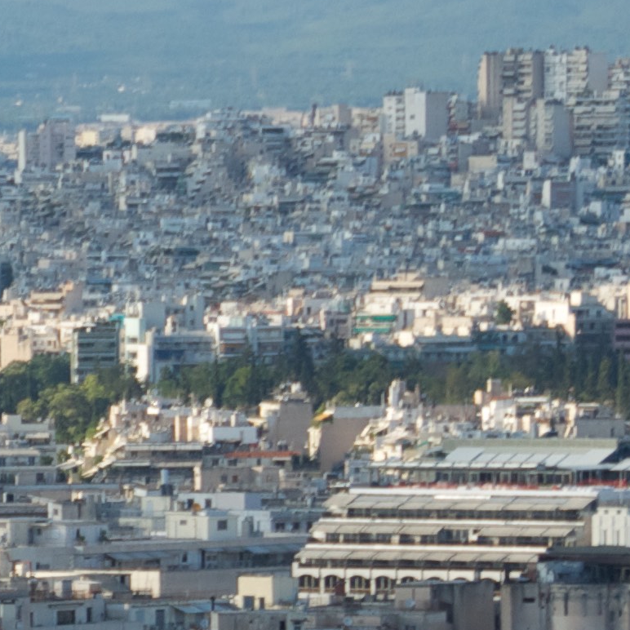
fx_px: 10920
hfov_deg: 3.3
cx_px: -965
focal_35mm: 530
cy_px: 459
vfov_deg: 3.3
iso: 200
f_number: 6.3
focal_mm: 75
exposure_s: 1/640
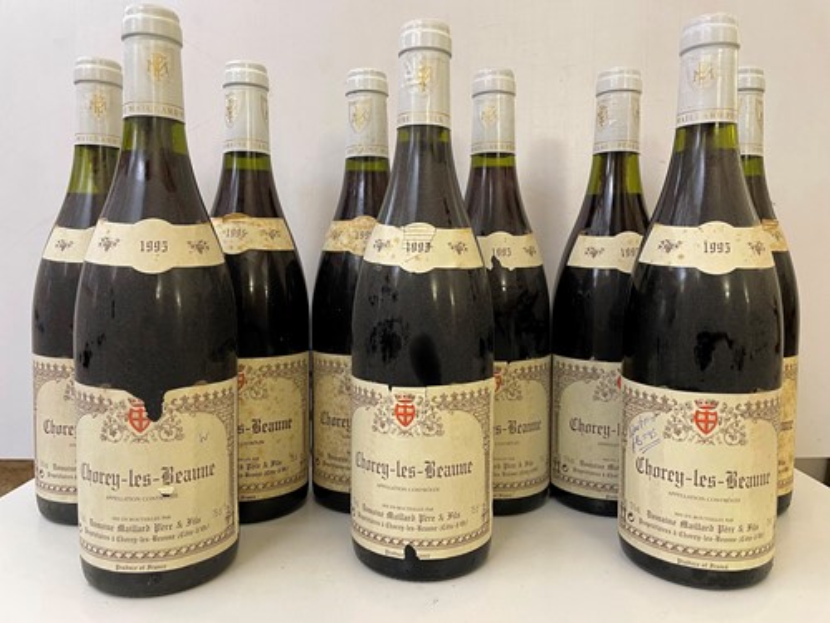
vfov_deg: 53.1
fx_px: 623
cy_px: 312
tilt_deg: -4.3
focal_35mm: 26
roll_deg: -0.3
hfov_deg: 67.3
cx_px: 415
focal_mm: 4.2
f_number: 1.6
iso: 160
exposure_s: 1/52
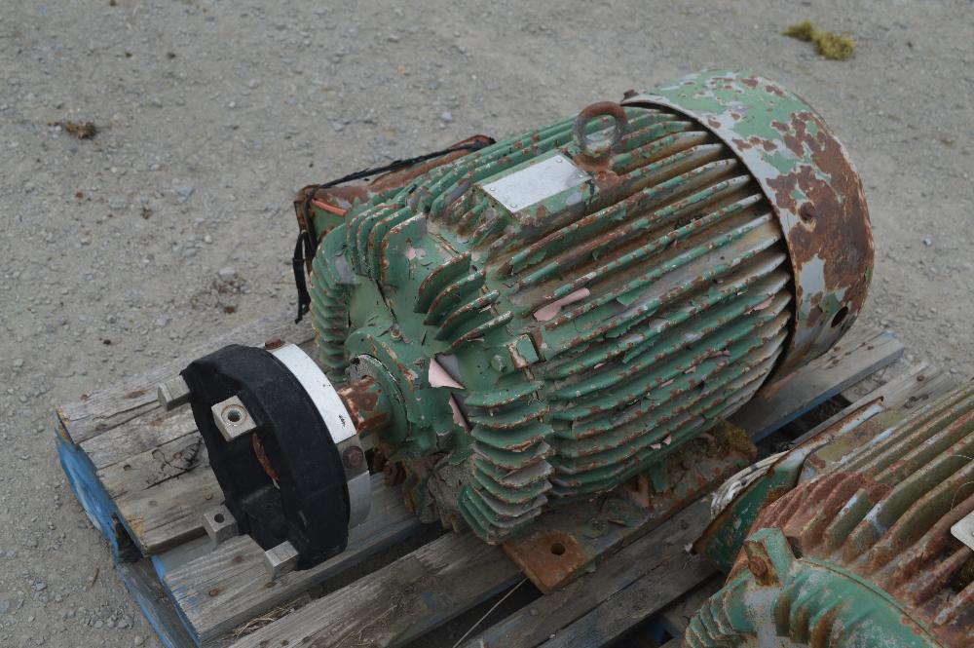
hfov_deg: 43.6
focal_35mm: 45
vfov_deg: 29.8
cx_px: 487
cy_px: 324
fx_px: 1216
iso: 100
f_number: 6.3
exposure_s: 1/160
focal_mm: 30
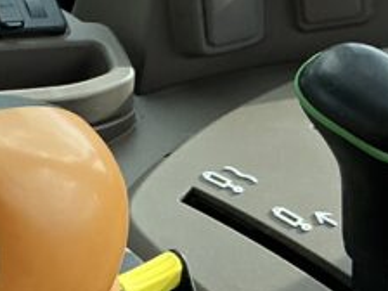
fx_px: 1435
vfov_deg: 11.6
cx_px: -255
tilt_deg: -37.3
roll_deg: -2.2
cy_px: 191
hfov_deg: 14.1
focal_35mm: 128
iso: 25
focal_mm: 3
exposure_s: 1/491
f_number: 1.8
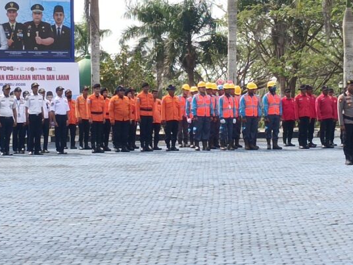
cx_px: 169
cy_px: 84
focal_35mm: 141
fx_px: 1438
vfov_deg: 10.5
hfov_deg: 14.0
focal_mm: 4.84
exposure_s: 1/407
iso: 100
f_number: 1.79
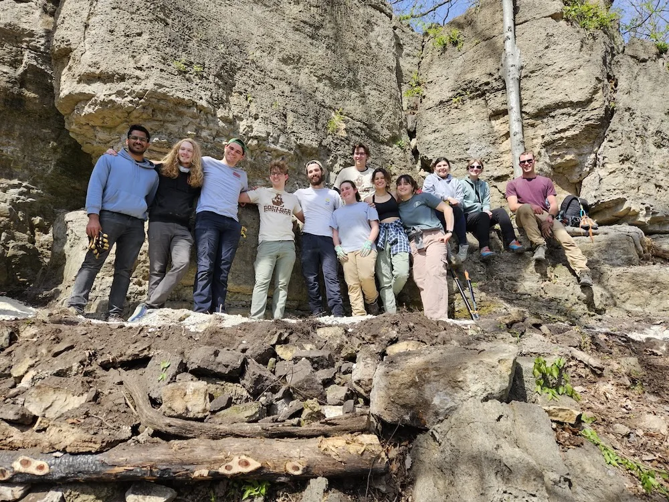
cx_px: 334
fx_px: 445
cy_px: 251
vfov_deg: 58.9
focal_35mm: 23
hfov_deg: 73.9
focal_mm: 5.4
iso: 25
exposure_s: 1/538
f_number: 1.8
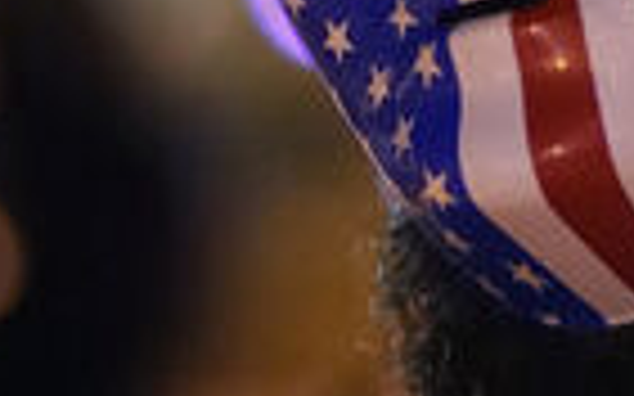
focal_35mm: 493
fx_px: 8515
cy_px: -61
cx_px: 621
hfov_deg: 4.3
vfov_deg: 2.7
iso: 8000
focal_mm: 85
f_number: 1.8
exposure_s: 1/40
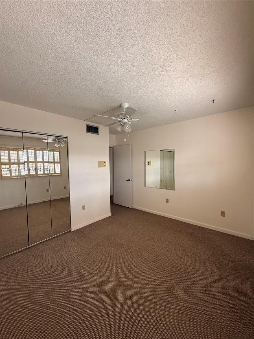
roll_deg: -0.1
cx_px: 127
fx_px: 137
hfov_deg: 85.7
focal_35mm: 14
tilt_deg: -2.1
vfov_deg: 102.1
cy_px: 170
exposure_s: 1/99
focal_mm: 2.22
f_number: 2.2
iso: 320
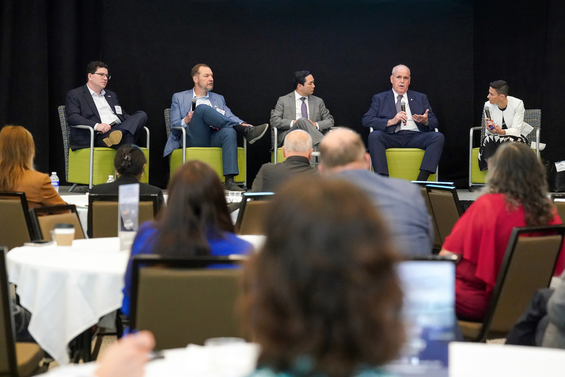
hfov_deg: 21.0
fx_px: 1522
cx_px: 282
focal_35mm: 97
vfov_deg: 14.1
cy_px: 188
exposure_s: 1/500
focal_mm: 97
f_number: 4
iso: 10000
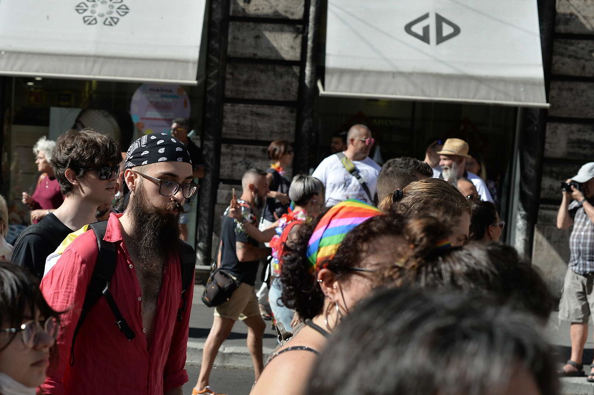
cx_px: 185
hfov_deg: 27.5
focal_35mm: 73
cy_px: 287
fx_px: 1204
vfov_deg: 18.6
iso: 100
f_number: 5.6
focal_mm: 50
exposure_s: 1/500
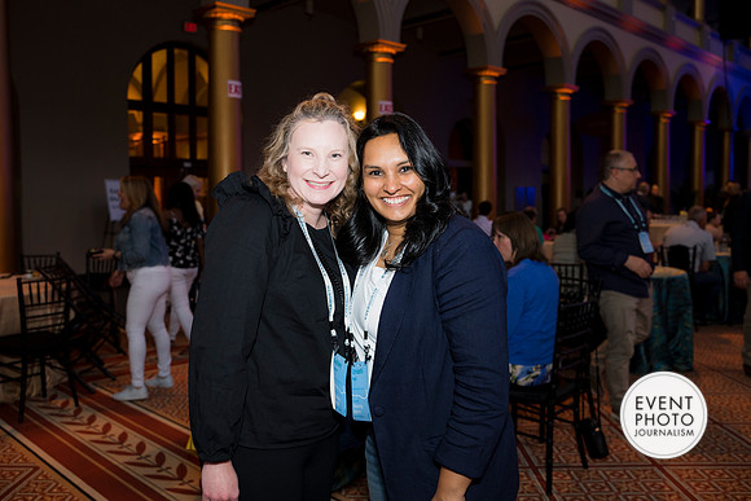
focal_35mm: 32
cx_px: 363
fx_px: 659
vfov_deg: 41.7
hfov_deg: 59.4
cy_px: 242
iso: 800
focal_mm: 30.5
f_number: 4
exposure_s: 1/100
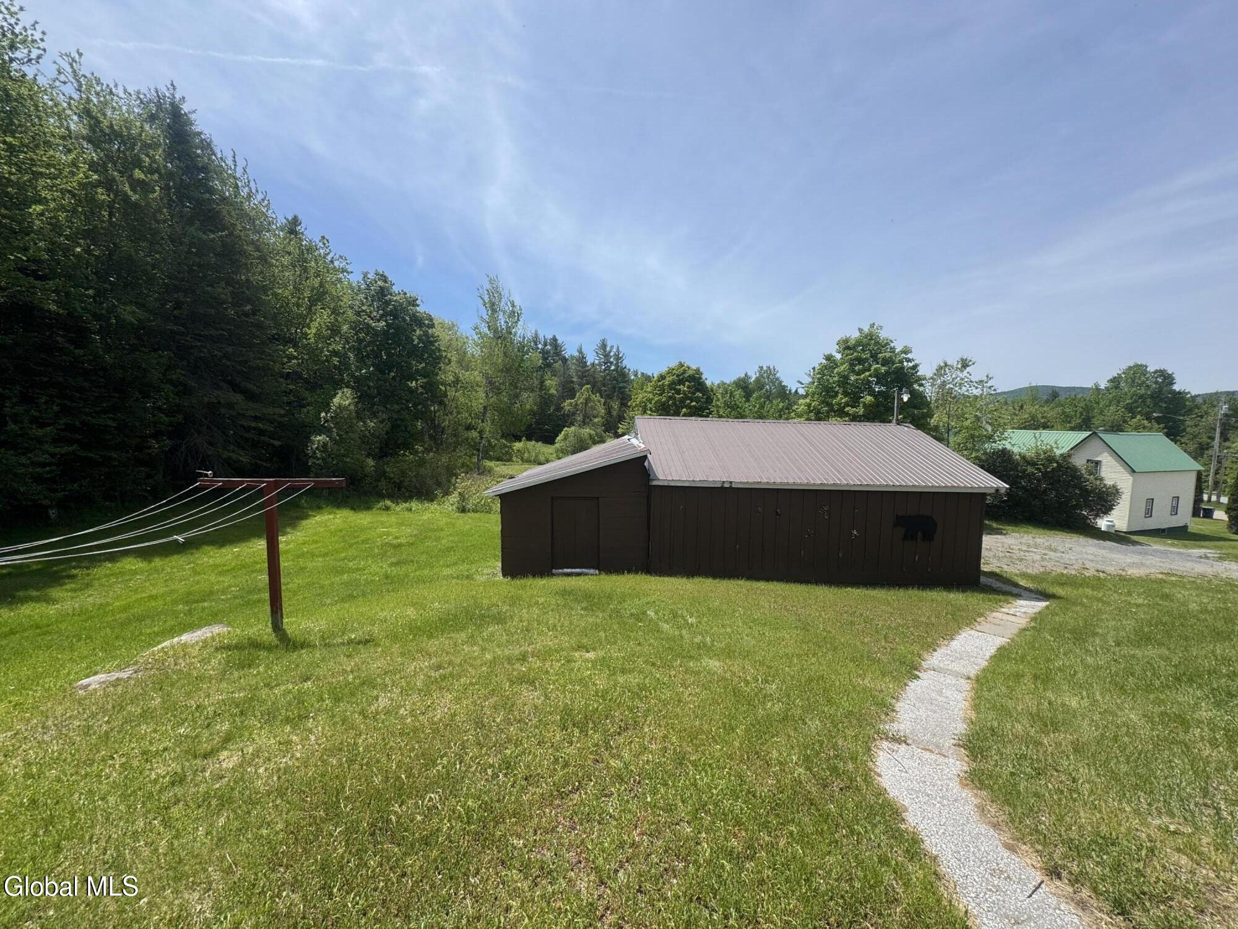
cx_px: 619
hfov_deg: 102.1
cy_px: 464
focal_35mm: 14
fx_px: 501
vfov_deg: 85.7
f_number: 2.2
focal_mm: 2.22
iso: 50
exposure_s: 1/1748
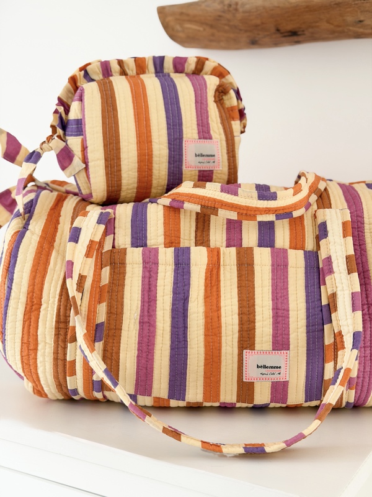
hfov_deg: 30.3
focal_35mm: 48
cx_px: 186
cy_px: 248
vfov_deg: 39.7
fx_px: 688
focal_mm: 6.76
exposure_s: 1/60
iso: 100
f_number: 1.8
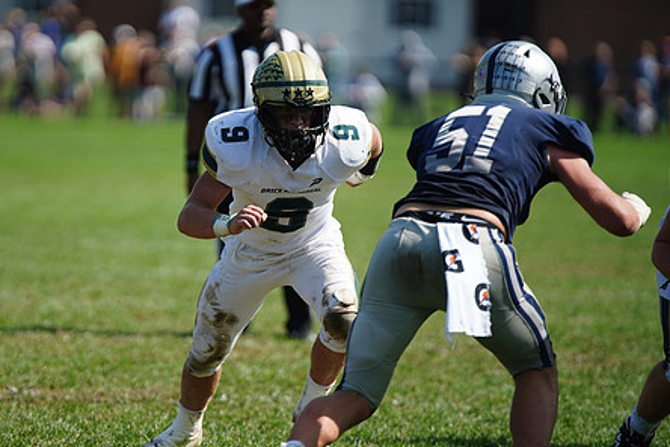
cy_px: 168
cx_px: 238
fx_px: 7295
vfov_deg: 3.5
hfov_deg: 5.3
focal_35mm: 392
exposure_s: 1/5000
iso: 400
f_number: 2.8
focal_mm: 300
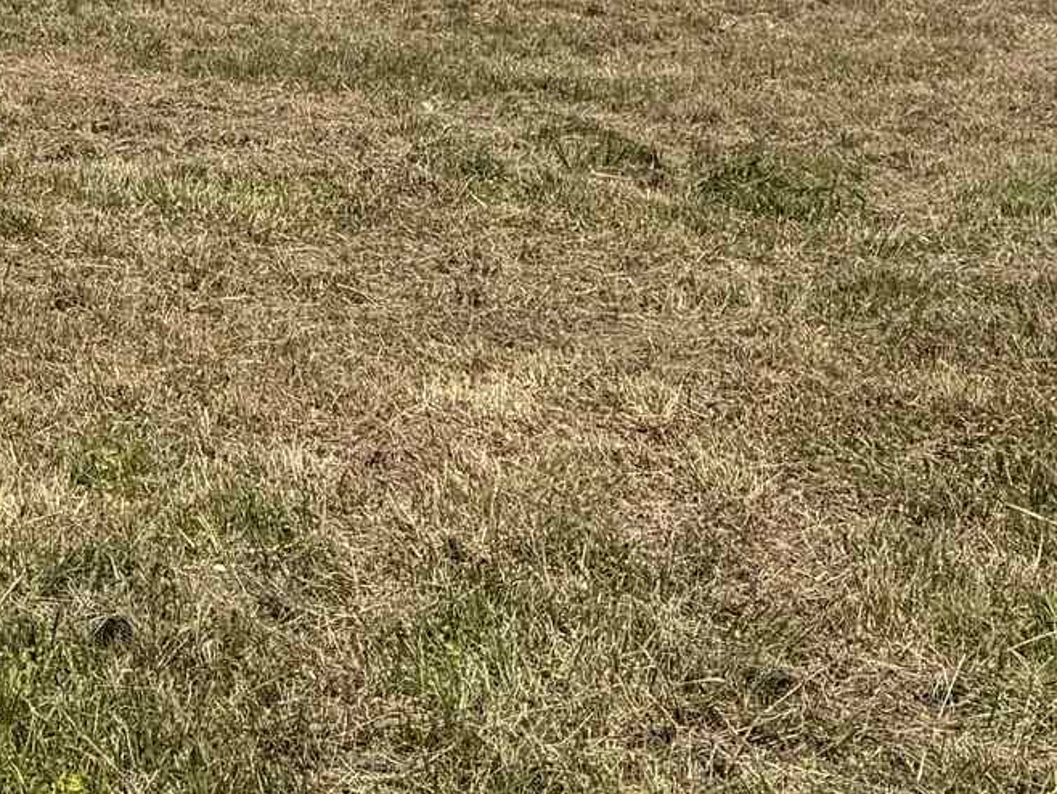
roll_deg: -0.4
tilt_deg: +3.3
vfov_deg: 12.3
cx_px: -201
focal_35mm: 112
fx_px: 3421
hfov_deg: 16.8
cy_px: -566
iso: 80
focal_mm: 6.76
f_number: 1.78
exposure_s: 1/6711
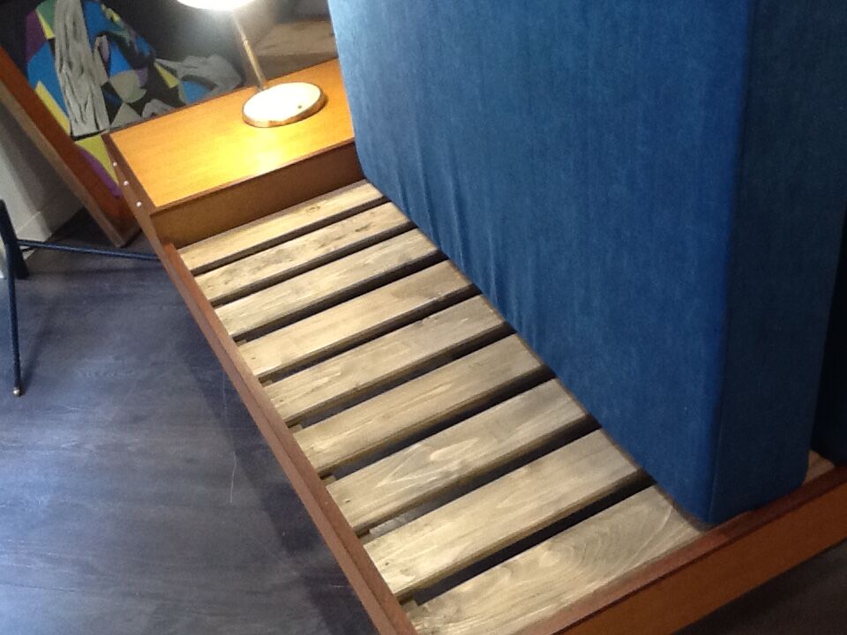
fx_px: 1077
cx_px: 424
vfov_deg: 32.9
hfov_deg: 42.9
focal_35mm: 44
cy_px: 318
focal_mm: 2.03
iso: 125
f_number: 2.4
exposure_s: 1/30
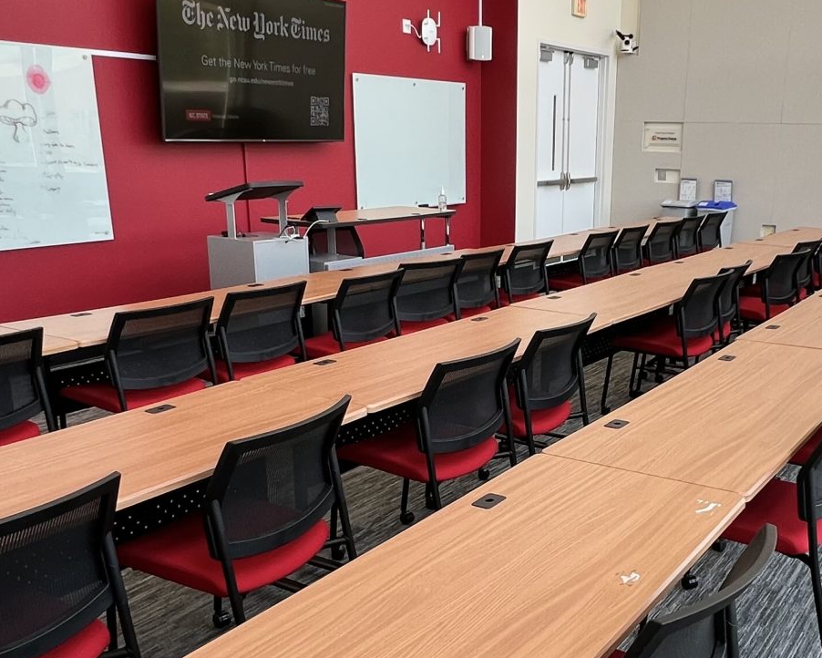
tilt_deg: -18.7
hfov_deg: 49.6
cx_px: 528
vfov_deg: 40.6
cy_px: 448
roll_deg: -1.1
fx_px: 876
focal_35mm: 36
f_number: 1.8
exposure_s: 1/99
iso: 40
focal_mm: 1.57
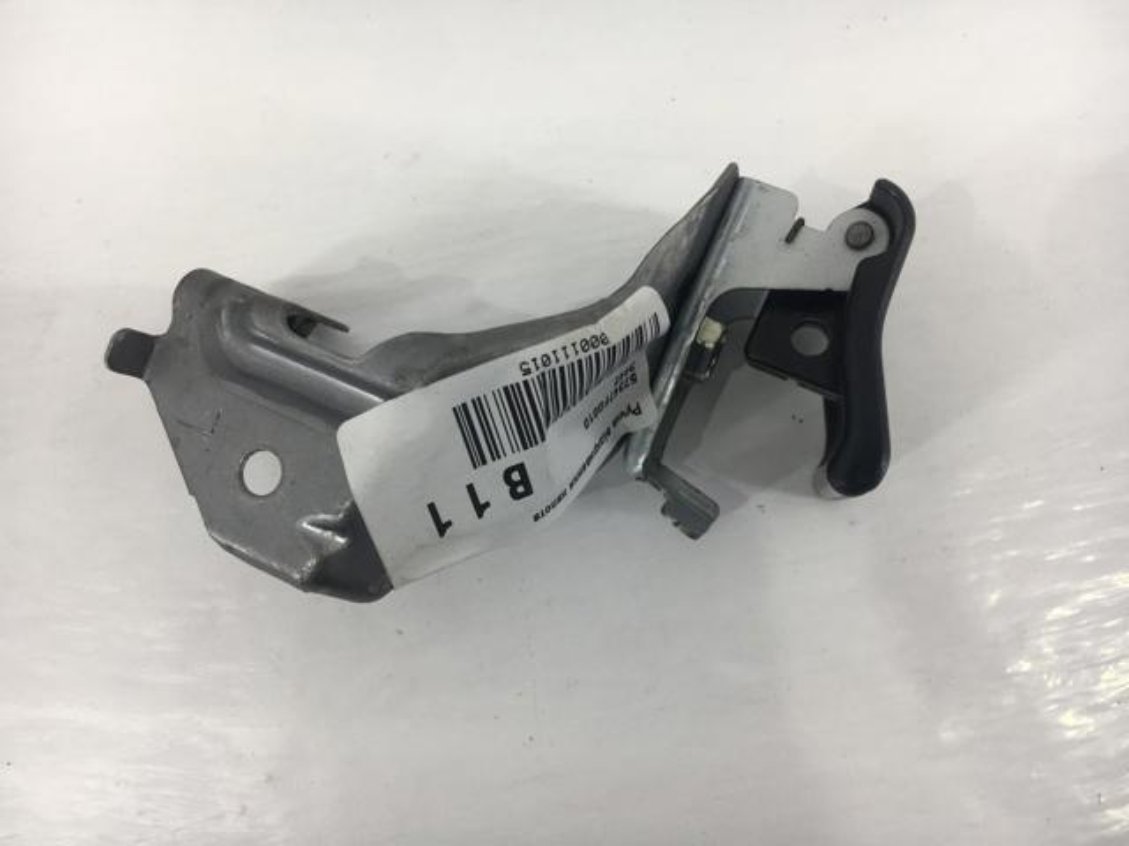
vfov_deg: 48.2
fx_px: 946
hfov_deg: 61.7
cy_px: 423
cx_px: 564
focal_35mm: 29
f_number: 2.2
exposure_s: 1/100
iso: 40
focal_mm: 4.15
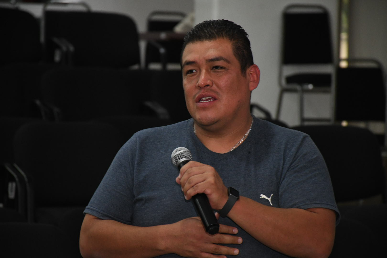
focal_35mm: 210
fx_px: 2257
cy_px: 129
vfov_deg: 6.5
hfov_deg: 9.8
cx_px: 194
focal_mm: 140
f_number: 6.3
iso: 4000
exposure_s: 1/125
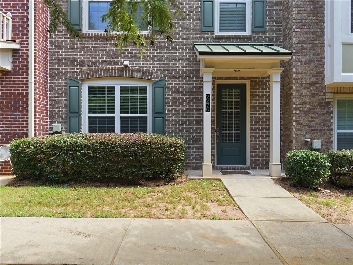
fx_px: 245
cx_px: 176
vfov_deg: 56.8
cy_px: 132
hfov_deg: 71.6
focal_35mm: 24
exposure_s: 1/80
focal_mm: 8.7
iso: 150
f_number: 1.8
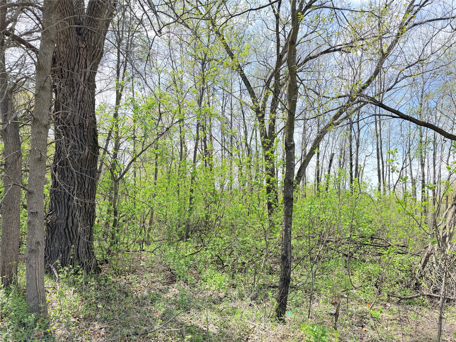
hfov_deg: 71.6
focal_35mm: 24
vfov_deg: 56.8
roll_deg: -2.0
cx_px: 228
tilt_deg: +6.3
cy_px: 171
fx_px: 316
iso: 100
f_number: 1.78
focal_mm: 6.76
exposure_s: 1/1522
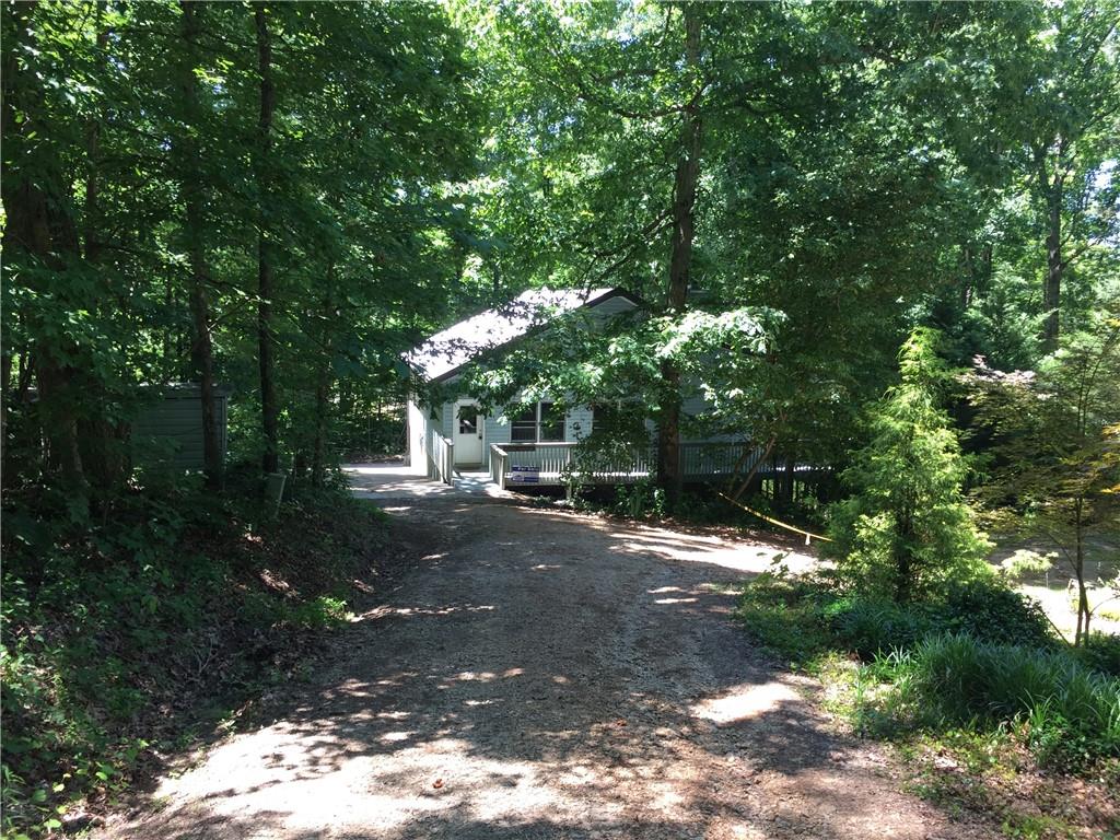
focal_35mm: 29
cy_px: 420
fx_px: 938
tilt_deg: -7.4
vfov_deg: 48.2
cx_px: 560
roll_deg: -0.6
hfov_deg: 61.7
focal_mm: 4.15
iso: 32
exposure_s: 1/120
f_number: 2.2
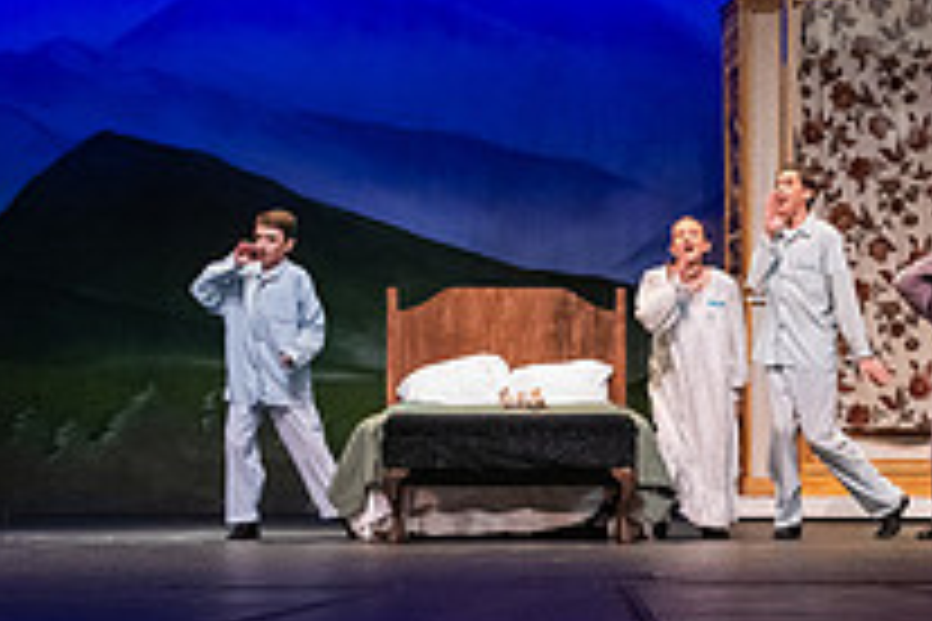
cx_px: 671
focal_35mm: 98
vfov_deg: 13.9
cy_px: 218
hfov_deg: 20.7
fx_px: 2537
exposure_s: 1/200
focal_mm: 35
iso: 5000
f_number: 3.2
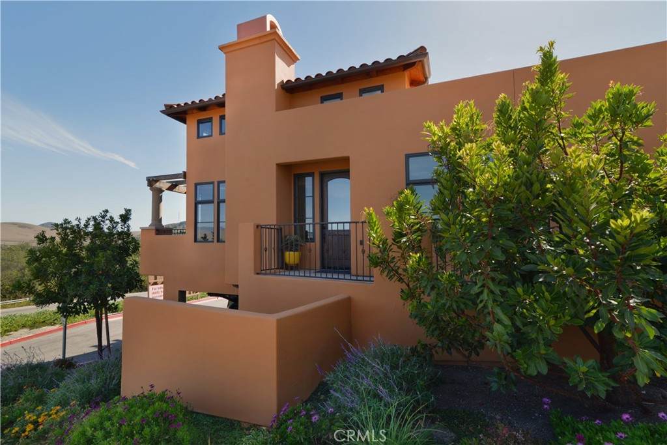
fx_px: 296
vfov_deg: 73.8
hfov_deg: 96.7
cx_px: 334
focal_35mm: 16
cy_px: 222
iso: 400
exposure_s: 1/250
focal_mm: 16
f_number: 13
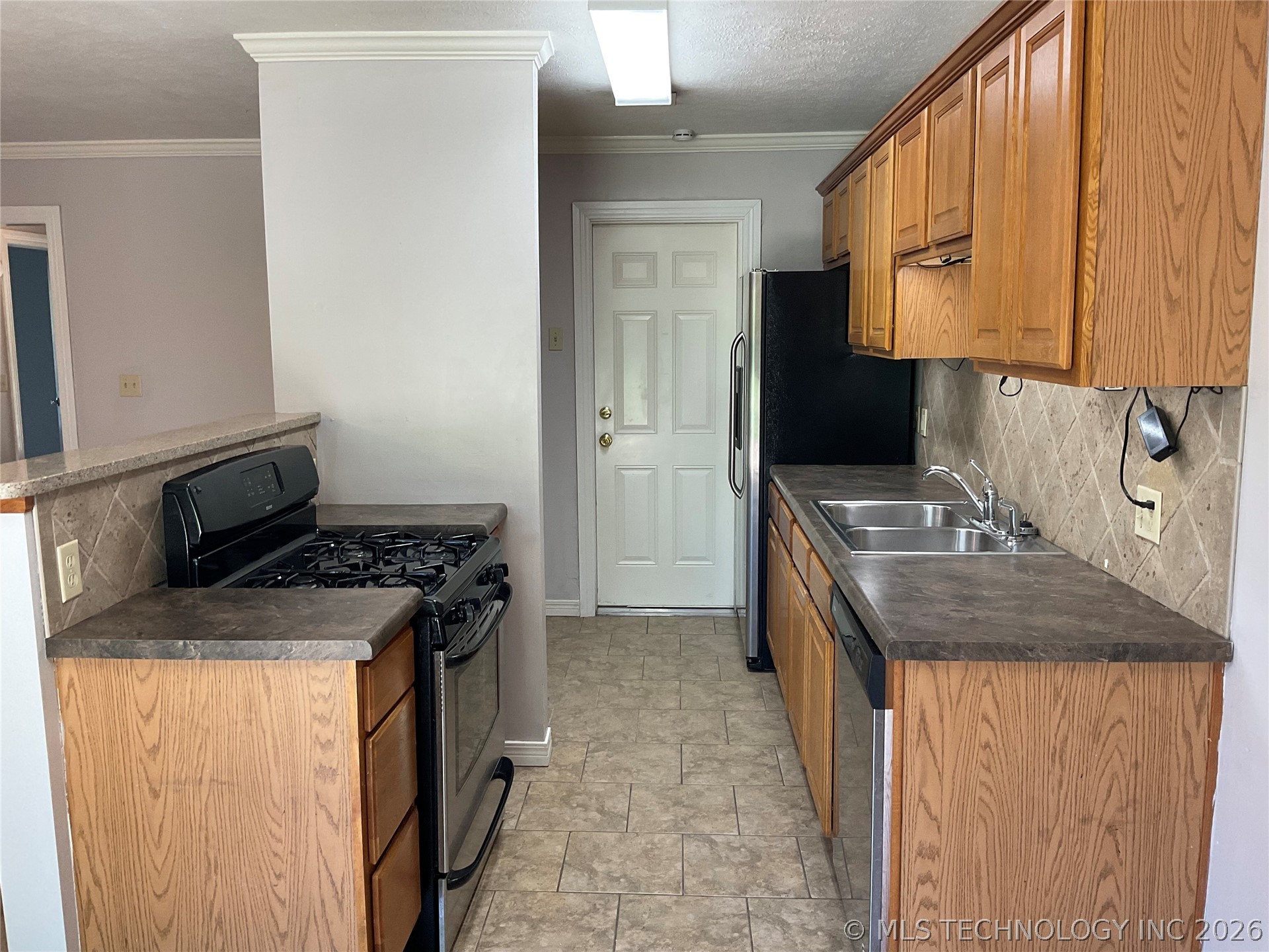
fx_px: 1063
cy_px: 476
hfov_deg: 61.7
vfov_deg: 48.2
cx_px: 634
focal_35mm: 29
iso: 64
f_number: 1.8
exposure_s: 1/60
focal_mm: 3
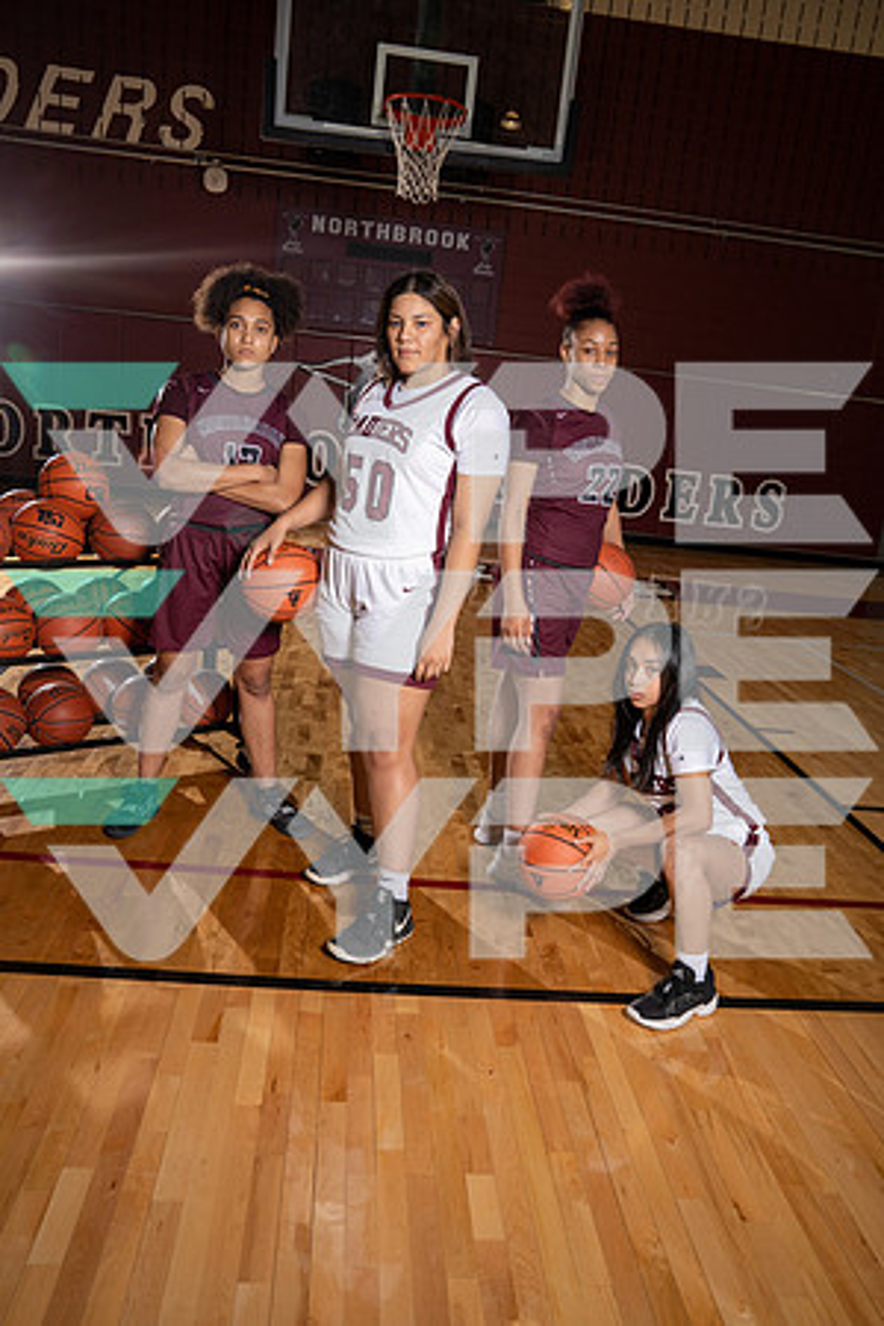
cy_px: 663
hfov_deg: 47.9
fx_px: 994
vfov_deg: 67.4
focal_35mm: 27
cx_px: 442
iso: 500
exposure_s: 1/250
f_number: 8
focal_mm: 27
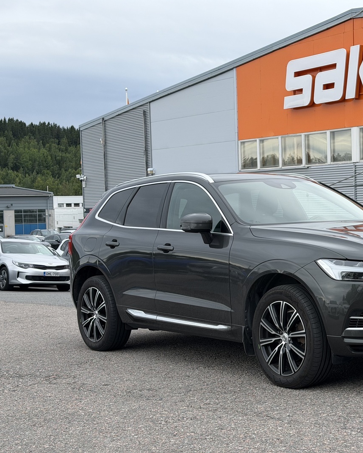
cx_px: 295
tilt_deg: -2.2
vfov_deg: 30.0
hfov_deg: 23.8
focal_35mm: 63
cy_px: 228
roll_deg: +0.6
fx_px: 846
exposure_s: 1/1285
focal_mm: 6.76
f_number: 1.78
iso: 64
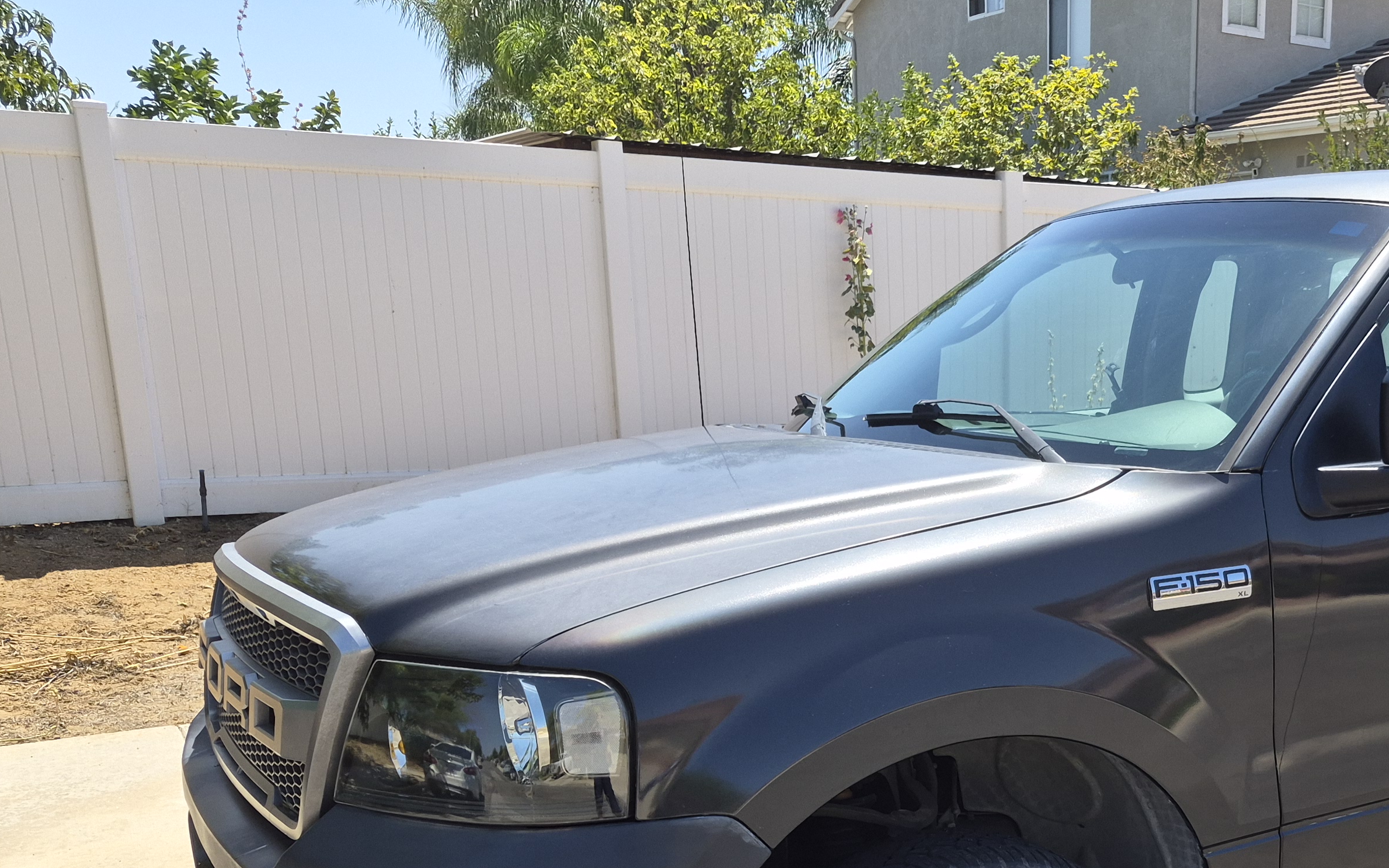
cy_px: 770
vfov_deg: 30.0
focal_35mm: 41
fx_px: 1552
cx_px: 1151
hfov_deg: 45.3
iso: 80
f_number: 1.8
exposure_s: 1/3400
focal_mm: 5.4
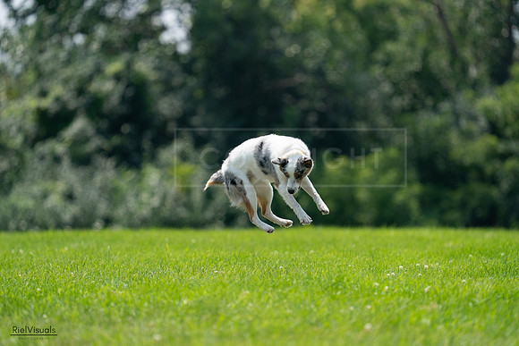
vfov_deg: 3.1
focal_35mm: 444
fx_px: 6402
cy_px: 173
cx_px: 260
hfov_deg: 4.6
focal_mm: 444
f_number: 6.3
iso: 1250
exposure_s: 1/4000
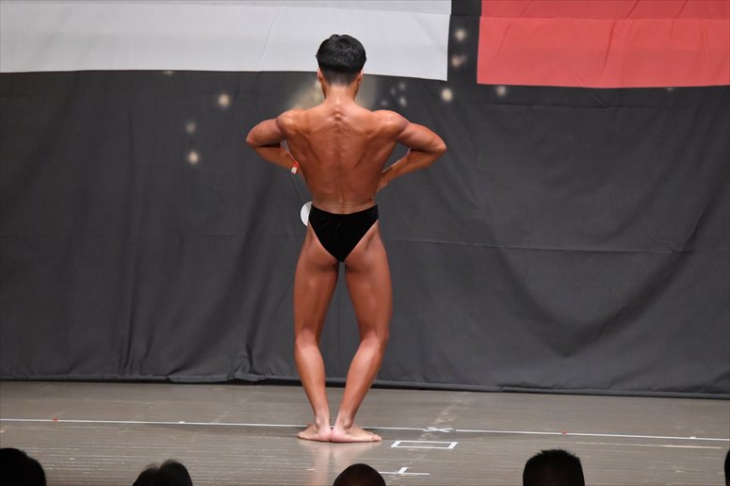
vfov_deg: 6.1
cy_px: 243
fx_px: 4560
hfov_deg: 9.2
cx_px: 365
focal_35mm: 225
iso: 6400
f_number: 5.6
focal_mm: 150
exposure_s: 1/400
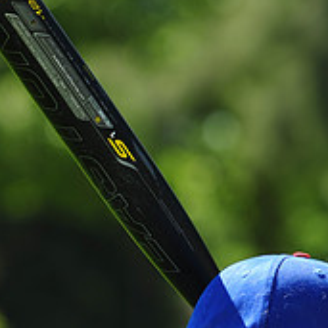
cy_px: 424
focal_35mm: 474
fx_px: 5081
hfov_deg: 3.7
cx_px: 257
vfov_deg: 3.7
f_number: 5.6
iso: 200
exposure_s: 1/500
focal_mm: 165
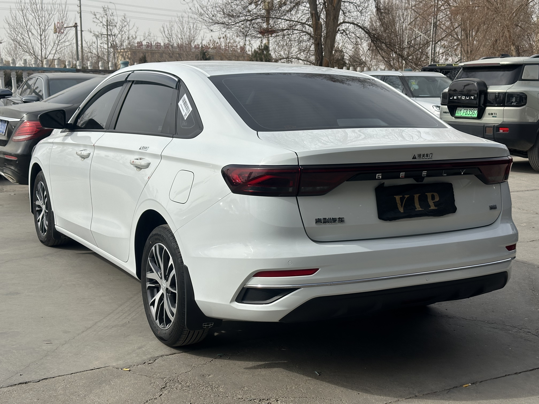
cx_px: 270
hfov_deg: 39.7
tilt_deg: -8.8
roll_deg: -1.0
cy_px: 202
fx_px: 747
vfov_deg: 30.3
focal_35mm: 48
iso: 64
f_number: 1.78
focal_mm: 6.86
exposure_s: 1/5000
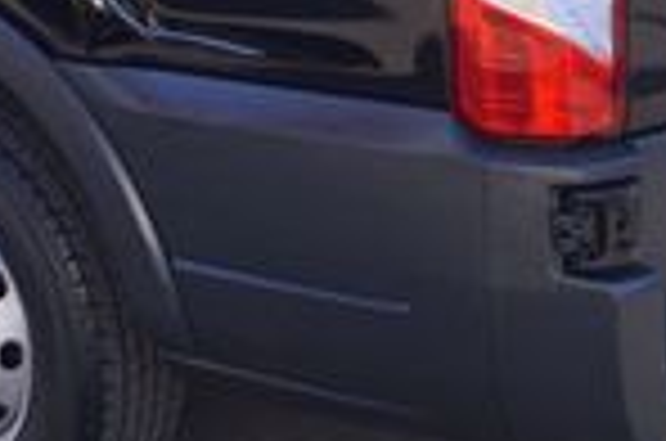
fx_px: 2400
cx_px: -58
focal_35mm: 130
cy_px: -297
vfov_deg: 10.0
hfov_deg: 15.4
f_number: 6.3
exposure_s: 1/100
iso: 100
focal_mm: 20
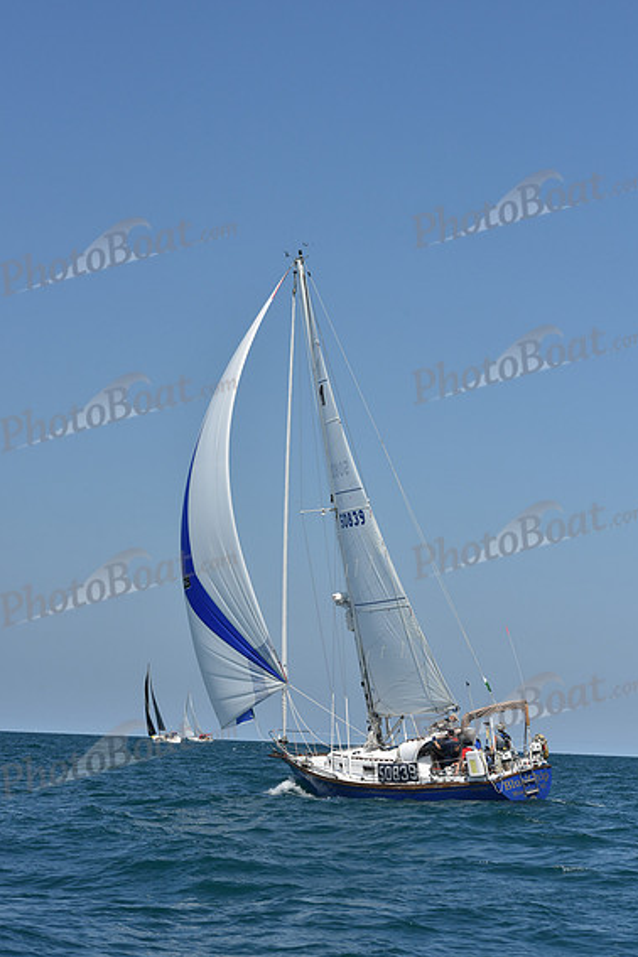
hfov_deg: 15.5
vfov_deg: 23.1
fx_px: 2339
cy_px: 473
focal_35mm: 88
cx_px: 325
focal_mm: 86
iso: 250
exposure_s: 1/1600
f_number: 8
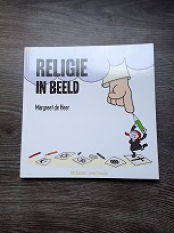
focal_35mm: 35
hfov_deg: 40.7
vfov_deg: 52.6
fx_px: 235
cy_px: 116
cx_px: 87
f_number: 2.4
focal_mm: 4.28
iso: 50
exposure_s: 1/40
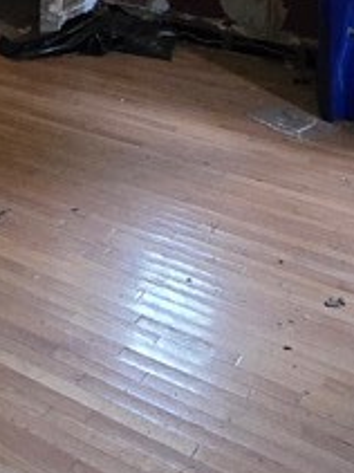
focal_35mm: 63
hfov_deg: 21.9
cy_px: -152
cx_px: -40
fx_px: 860
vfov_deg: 26.0
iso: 1250
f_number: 2.2
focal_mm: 2.2
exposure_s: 1/24
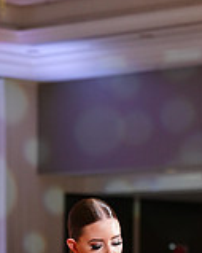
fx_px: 1795
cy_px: 393
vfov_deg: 7.9
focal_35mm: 240
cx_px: 9
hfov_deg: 6.4
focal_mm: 70
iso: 1600
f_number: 2.8
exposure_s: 1/400
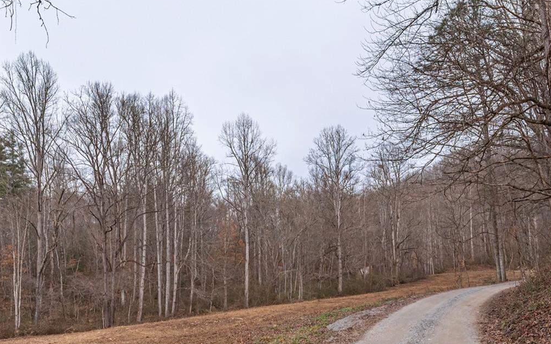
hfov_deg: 64.5
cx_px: 251
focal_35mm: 29
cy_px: 269
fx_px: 435
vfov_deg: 41.5
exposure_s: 1/1600
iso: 320
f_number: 7.1
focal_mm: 14
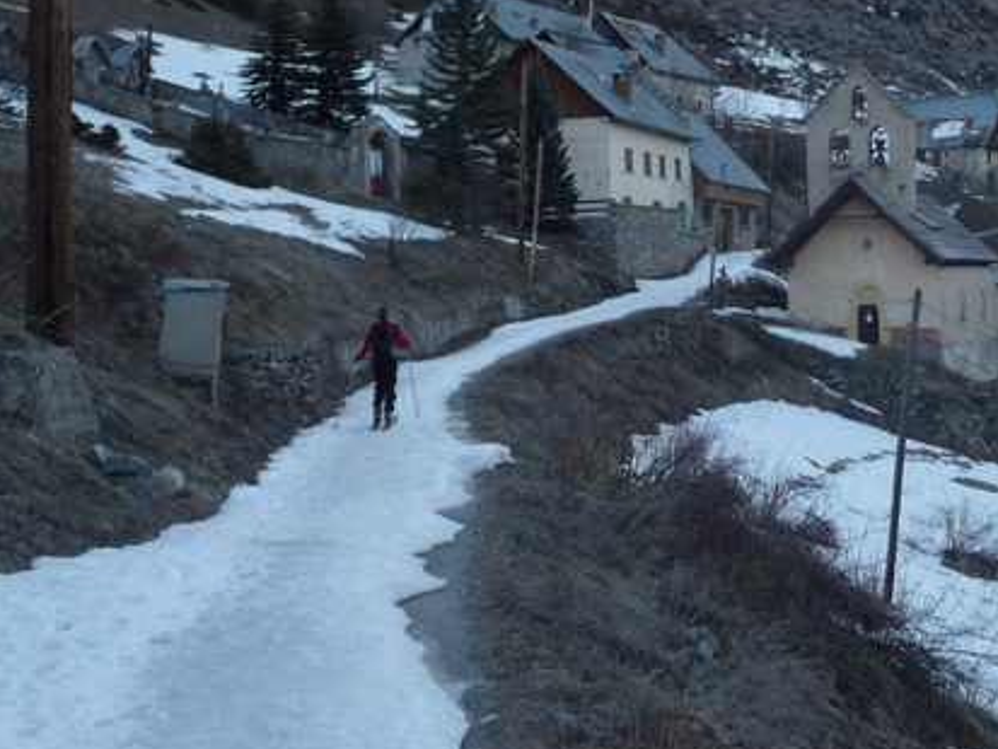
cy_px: 118
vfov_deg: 23.2
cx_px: 771
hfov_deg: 30.6
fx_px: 1788
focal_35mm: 62
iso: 100
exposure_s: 1/100
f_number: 3.5
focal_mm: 5.3
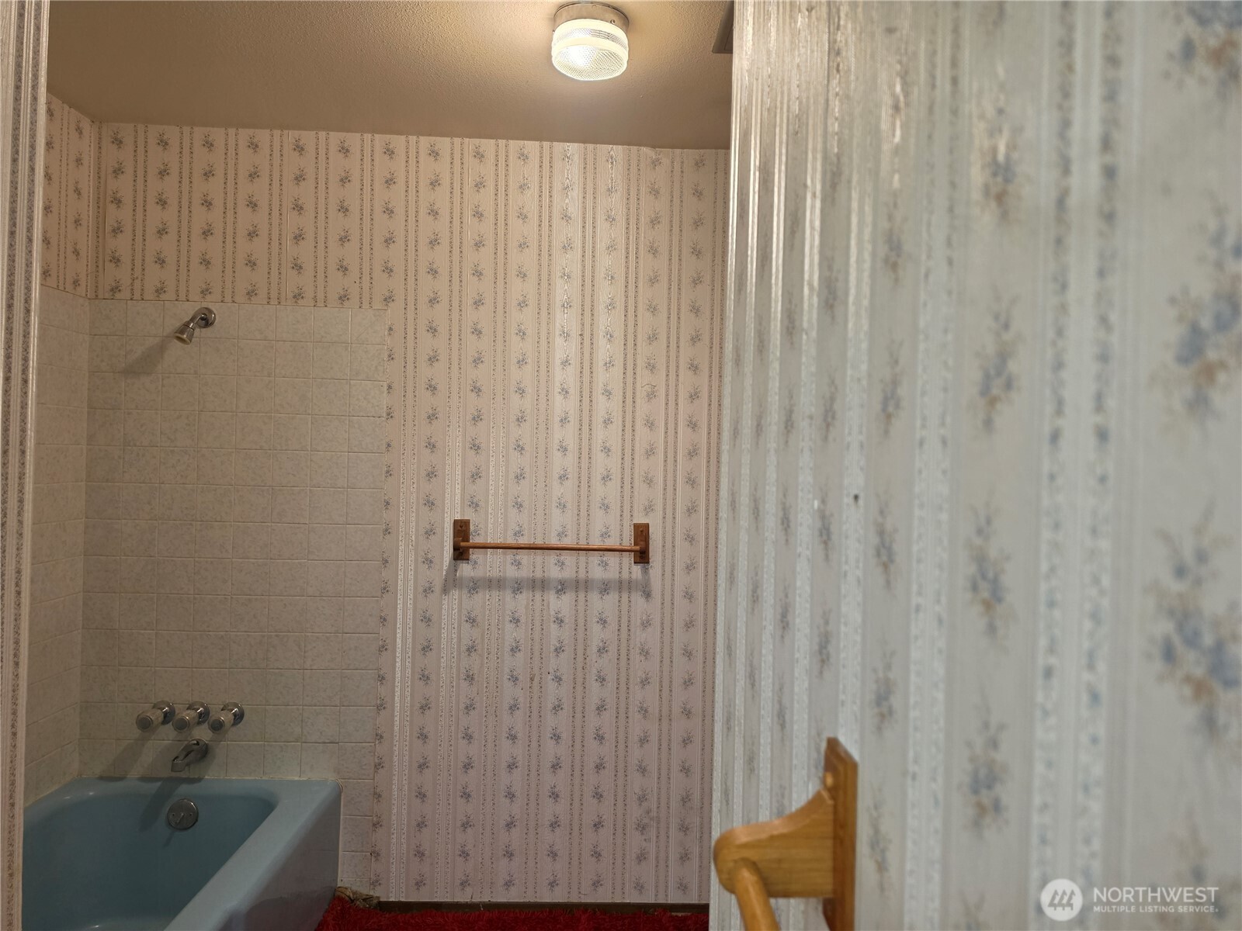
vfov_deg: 58.9
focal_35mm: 23
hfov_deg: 73.9
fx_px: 825
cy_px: 466
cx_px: 621
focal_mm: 6.5
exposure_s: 1/120
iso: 320
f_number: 1.4
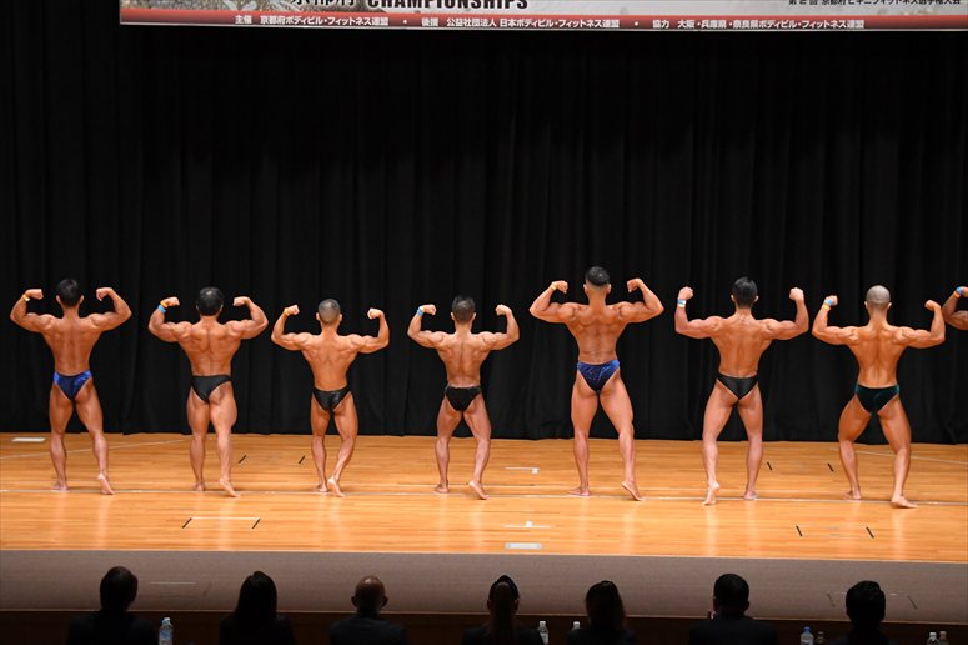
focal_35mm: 108
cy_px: 322
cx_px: 484
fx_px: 2903
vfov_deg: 12.7
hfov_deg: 18.9
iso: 4000
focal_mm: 72
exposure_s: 1/400
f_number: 5.6
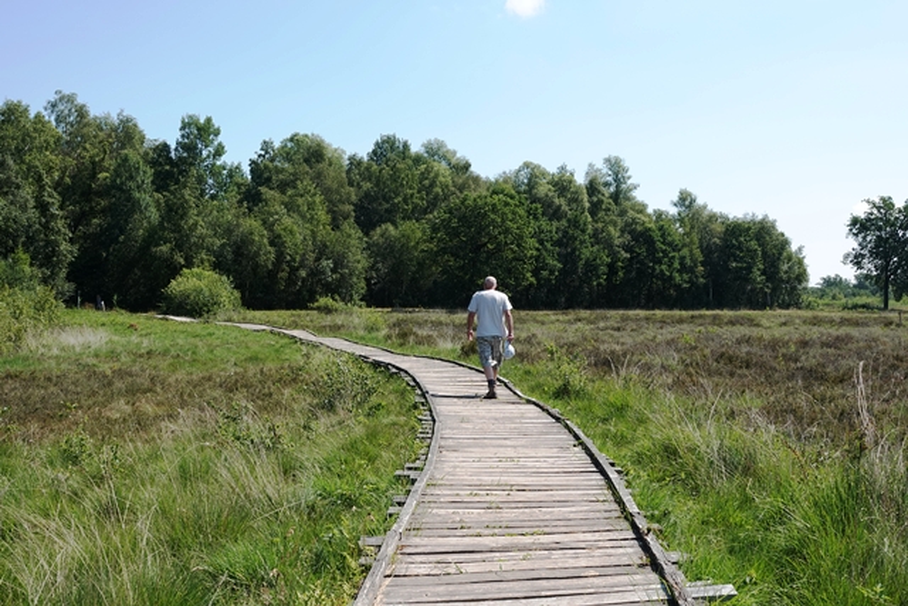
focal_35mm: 40
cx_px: 454
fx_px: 1009
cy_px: 303
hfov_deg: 48.4
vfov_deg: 33.4
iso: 100
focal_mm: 14.65
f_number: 8
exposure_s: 1/160
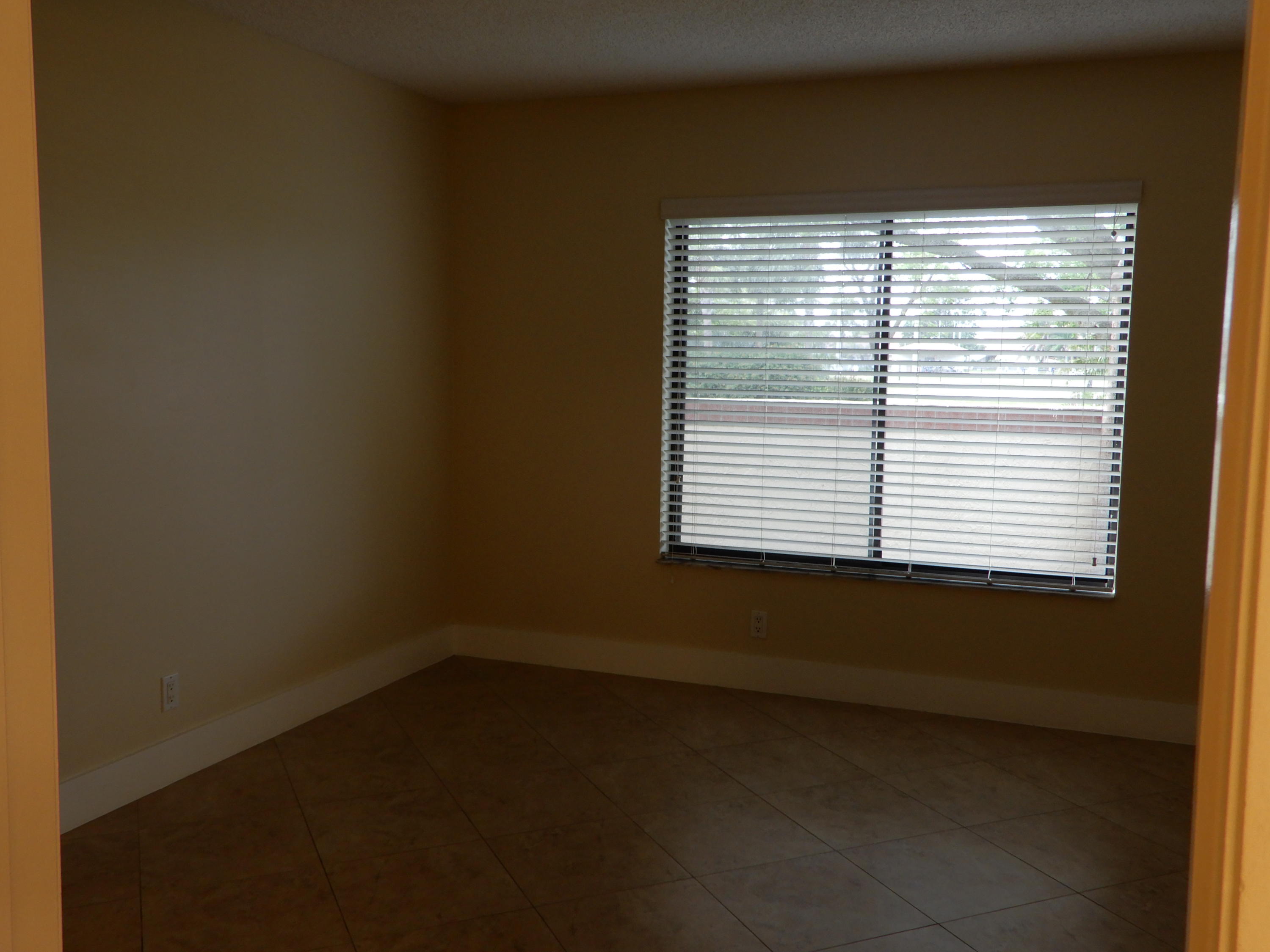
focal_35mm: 30
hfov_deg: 60.0
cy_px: 476
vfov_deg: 46.8
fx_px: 1101
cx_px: 635
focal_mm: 5.4
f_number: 3.5
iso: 125
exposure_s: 1/30
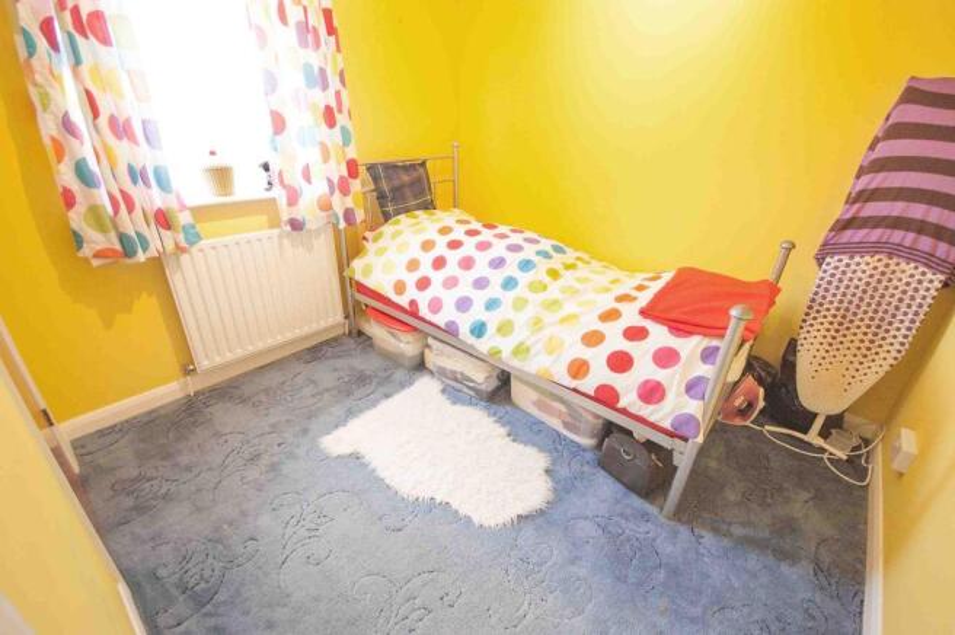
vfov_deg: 77.2
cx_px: 478
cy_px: 318
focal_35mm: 15
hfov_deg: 100.4
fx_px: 398
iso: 720
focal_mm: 10
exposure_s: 1/30
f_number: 4
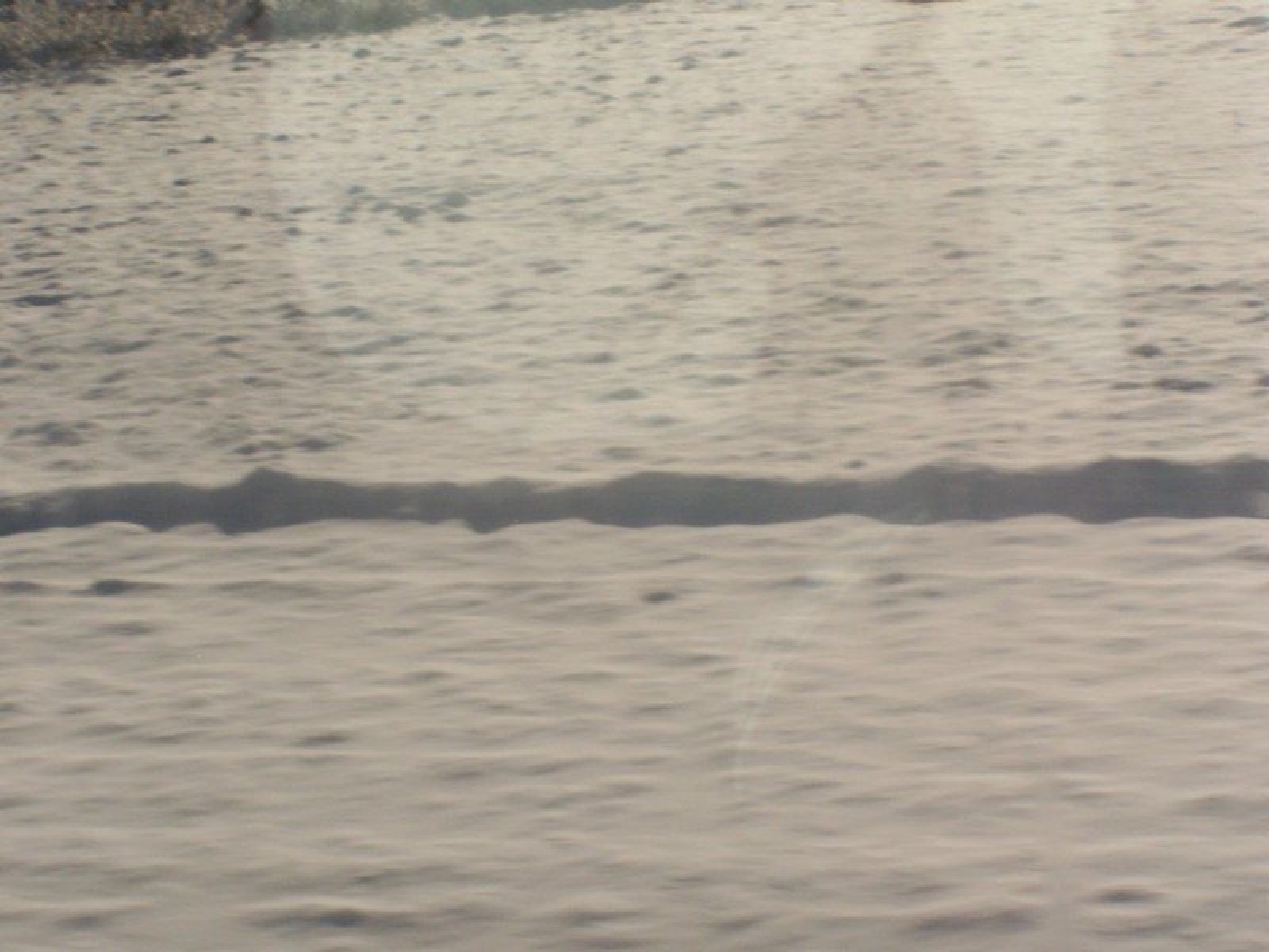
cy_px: 476
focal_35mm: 82
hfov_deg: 23.8
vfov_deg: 18.0
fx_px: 3006
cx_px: 634
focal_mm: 13.7
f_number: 6.3
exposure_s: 1/350
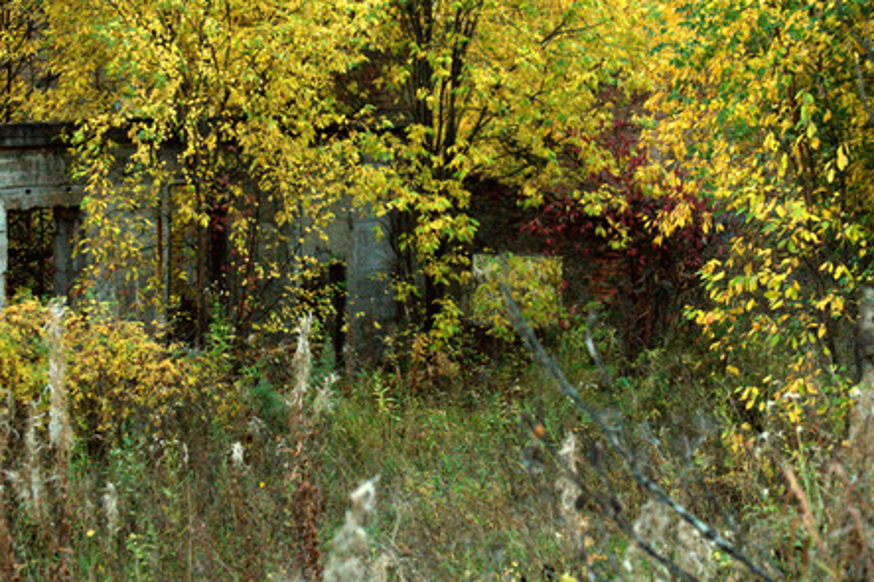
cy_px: 273
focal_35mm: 105
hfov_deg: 19.5
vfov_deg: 13.0
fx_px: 2548
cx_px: 452
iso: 640
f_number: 5
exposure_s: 1/60
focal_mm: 62
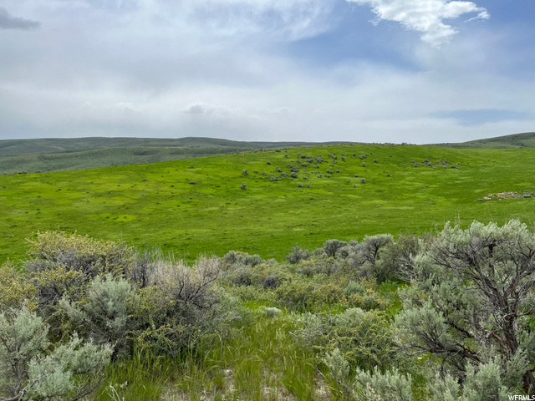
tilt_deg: -3.4
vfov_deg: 53.1
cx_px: 268
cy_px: 200
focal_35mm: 26
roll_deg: -1.6
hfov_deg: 67.3
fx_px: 402
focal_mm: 5.1
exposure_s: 1/6494
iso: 50
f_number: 1.6
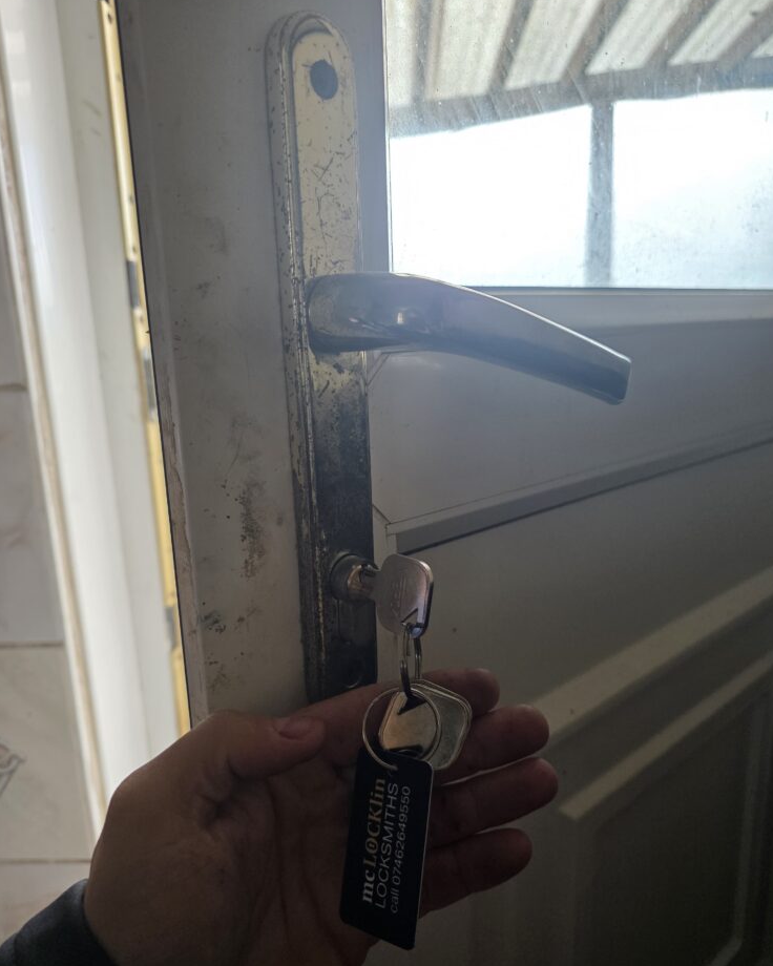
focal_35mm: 25
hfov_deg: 56.8
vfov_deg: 68.0
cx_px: 382
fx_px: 715
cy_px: 523
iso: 160
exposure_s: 1/100
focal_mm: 6.25
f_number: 1.7
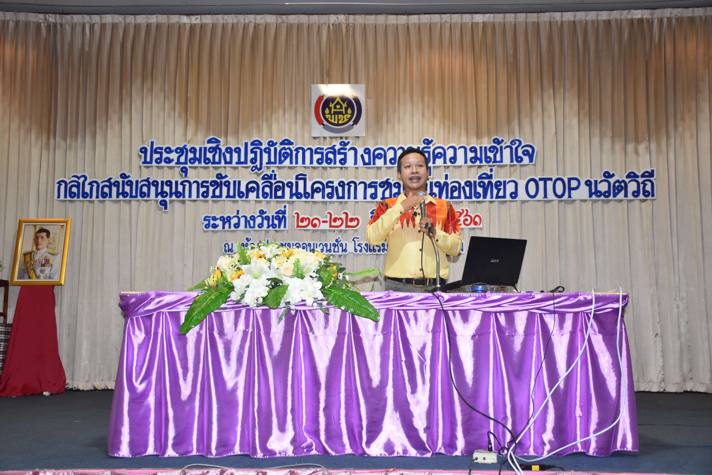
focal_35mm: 39
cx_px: 356
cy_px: 238
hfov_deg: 49.6
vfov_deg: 34.2
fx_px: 771
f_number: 4.5
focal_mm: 26
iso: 800
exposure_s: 1/80
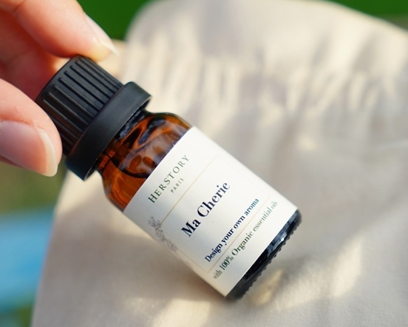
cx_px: 209
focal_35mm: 119
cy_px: 156
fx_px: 1437
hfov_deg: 16.2
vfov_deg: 13.0
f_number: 5
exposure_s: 1/250
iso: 100
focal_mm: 70
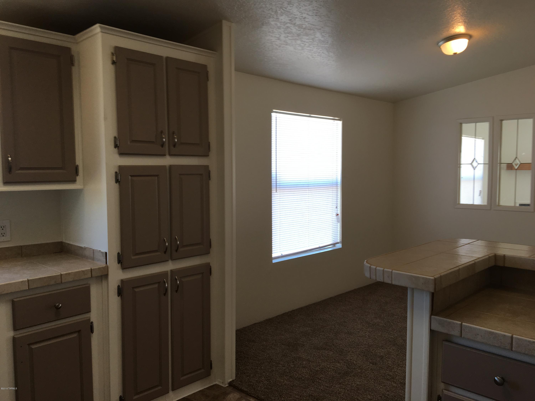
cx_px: 268
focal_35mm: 29
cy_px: 200
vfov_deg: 48.2
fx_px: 448
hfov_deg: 61.7
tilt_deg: -2.4
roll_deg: -1.0
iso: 25
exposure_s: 1/60
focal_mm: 4.15
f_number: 2.2
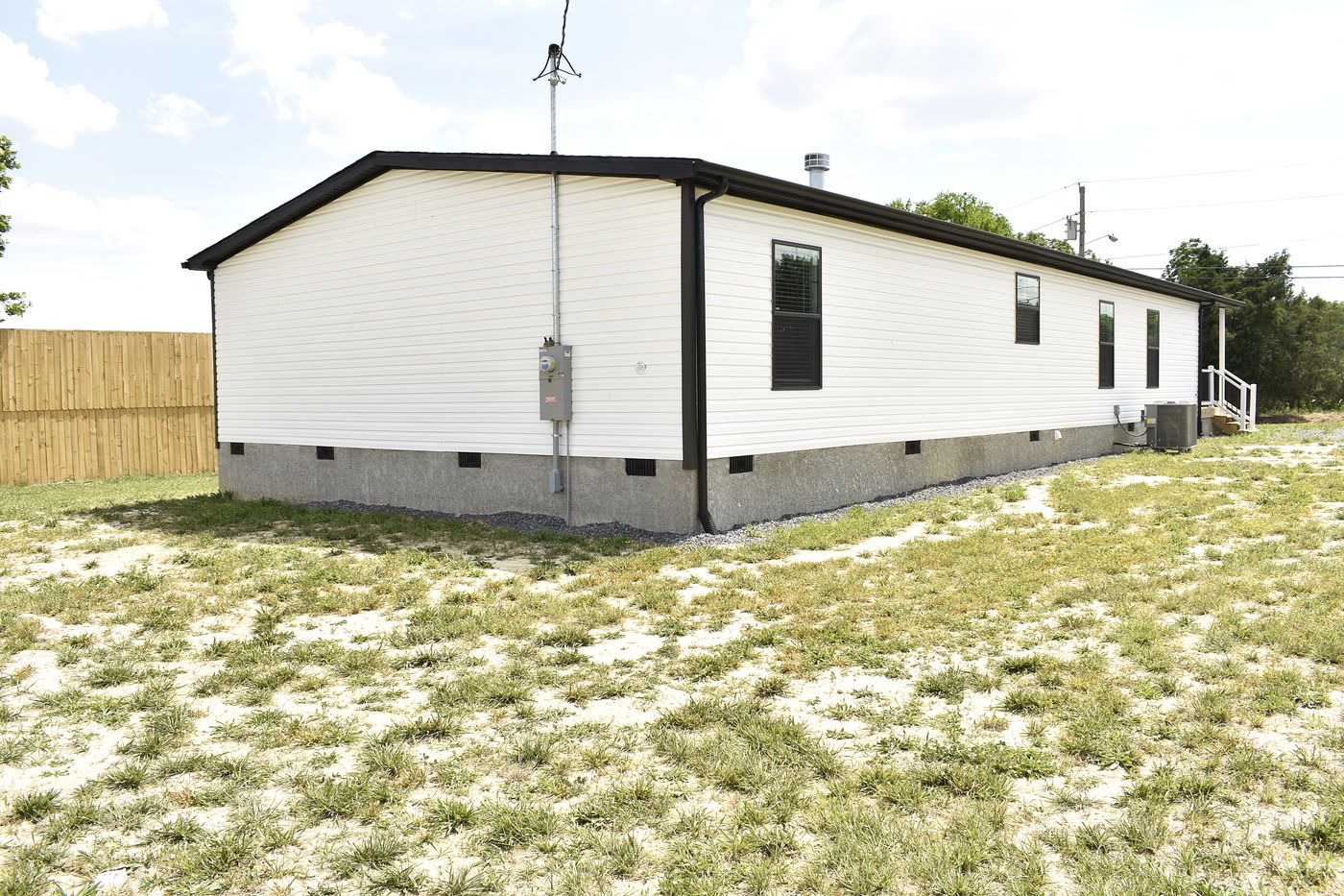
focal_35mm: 27
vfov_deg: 47.9
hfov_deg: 67.4
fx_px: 1008
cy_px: 448
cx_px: 672
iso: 100
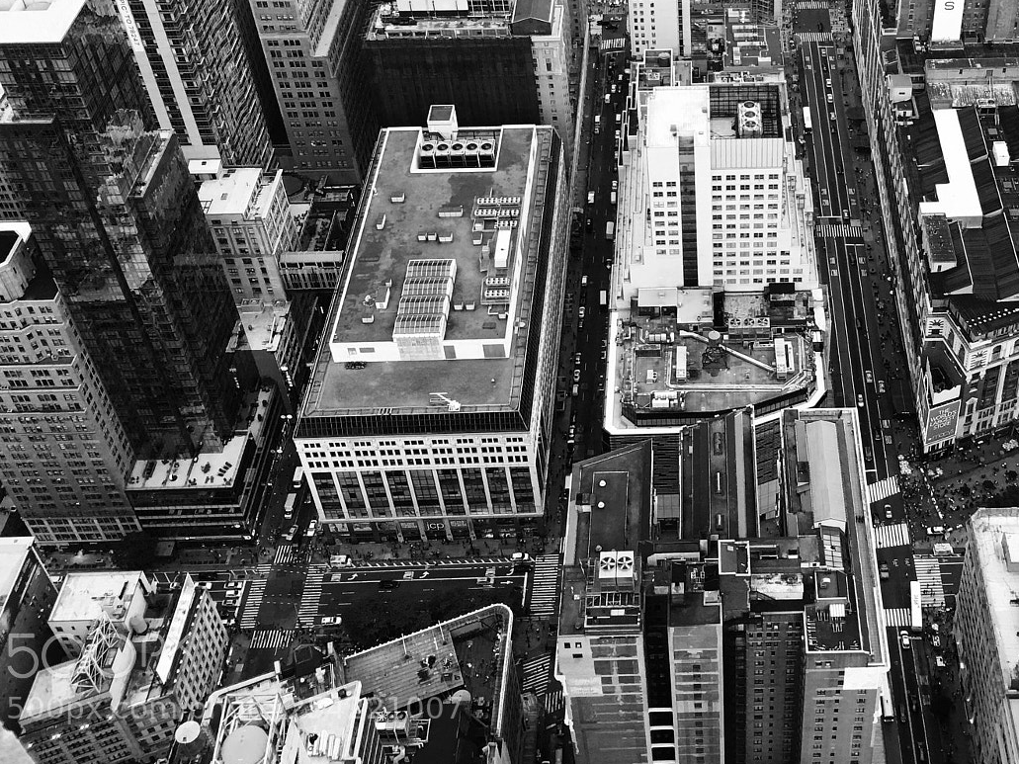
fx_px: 1325
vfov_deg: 31.6
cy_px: 193
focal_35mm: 45
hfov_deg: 41.1
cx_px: 736
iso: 25
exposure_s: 1/40
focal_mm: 4.15
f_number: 2.2
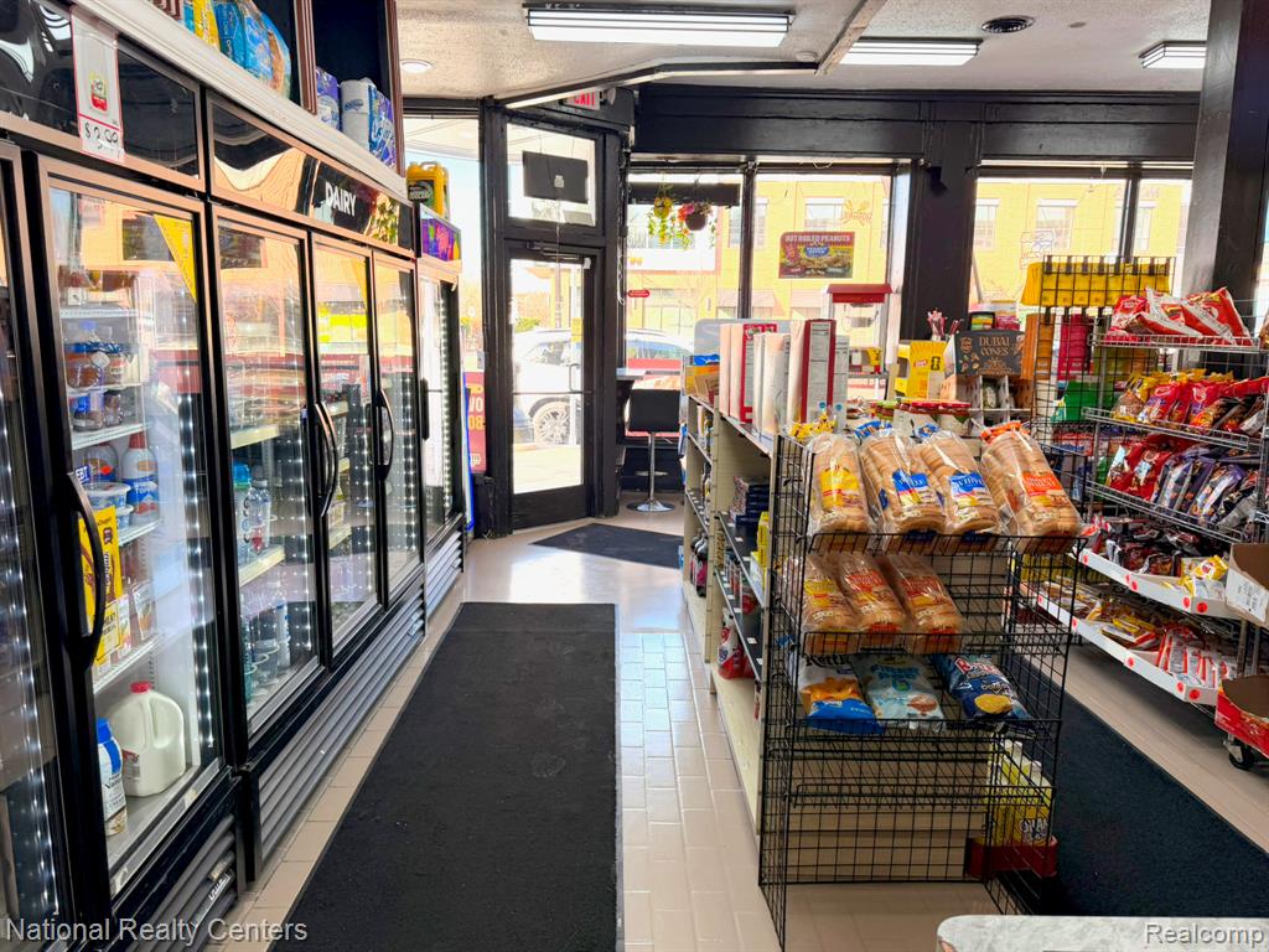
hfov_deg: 71.6
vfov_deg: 56.8
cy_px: 476
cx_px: 634
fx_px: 880
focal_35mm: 24
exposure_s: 1/169
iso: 80
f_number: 1.8
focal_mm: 6.8
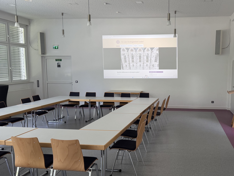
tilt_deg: -5.8
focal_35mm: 34
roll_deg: -0.7
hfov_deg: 52.5
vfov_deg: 41.8
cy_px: 92
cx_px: 163
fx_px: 230
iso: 160
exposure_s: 1/60
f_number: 1.78
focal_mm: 6.76
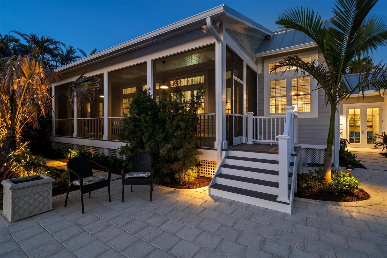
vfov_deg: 77.3
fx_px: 161
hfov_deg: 100.4
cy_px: 129
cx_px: 194
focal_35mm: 15
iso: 400
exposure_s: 4
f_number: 10
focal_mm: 15
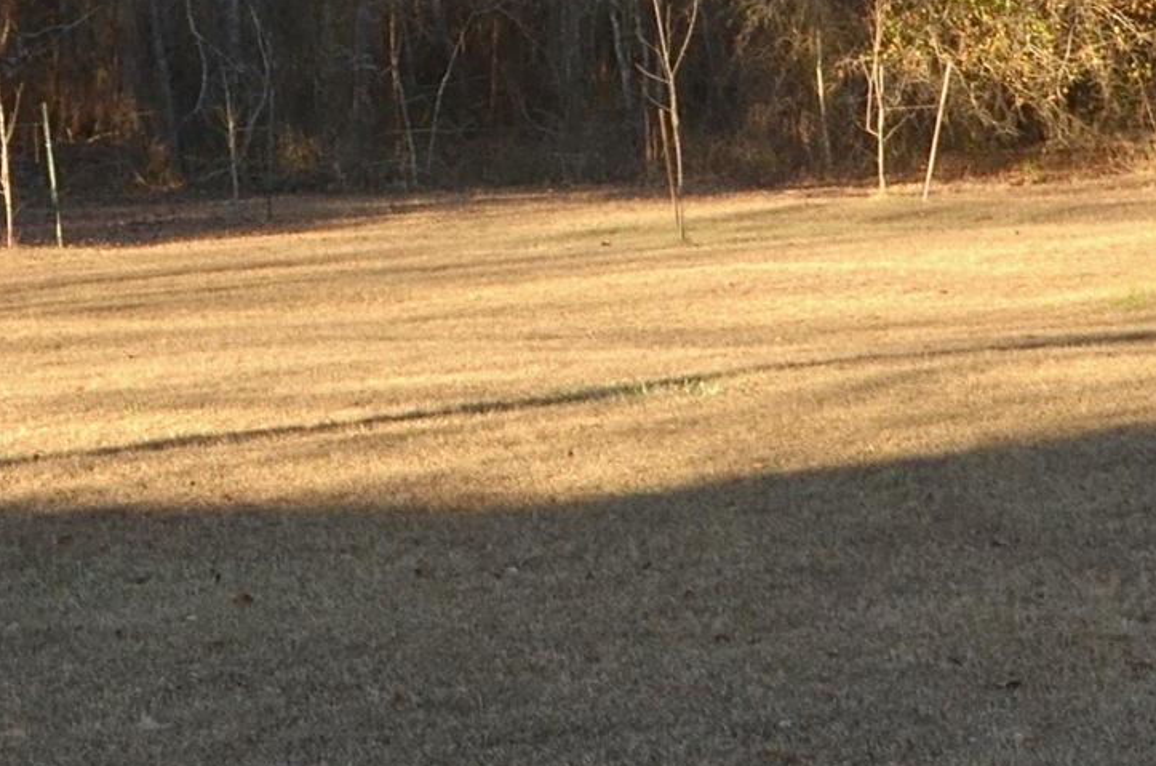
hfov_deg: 13.1
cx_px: -261
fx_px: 4903
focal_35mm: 153
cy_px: -375
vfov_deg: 8.7
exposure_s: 1/200
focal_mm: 24
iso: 200
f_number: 9
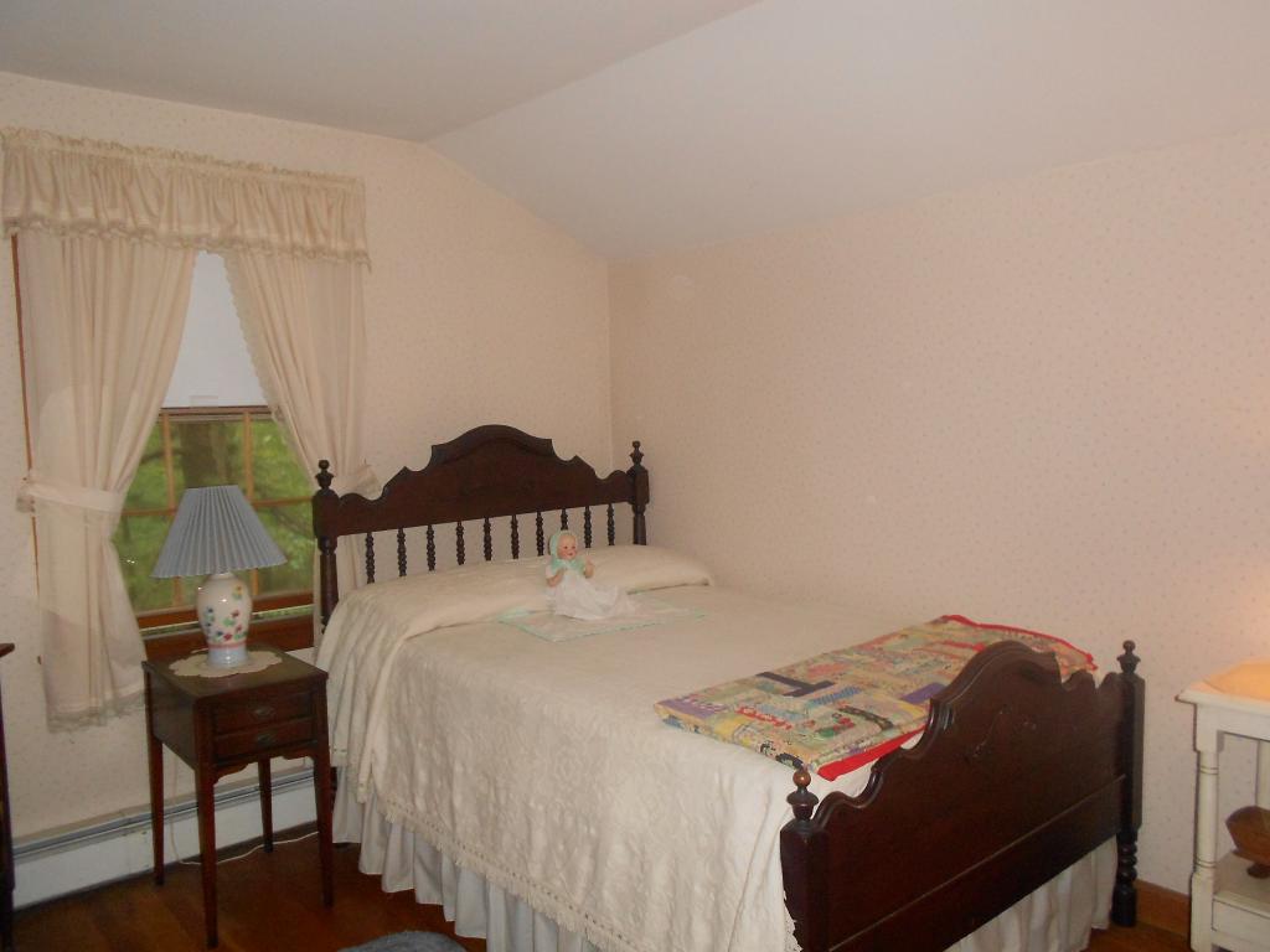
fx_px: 954
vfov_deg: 53.1
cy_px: 476
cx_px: 635
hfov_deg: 67.3
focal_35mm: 26
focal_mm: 4.6
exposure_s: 1/25
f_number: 3.2
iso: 320
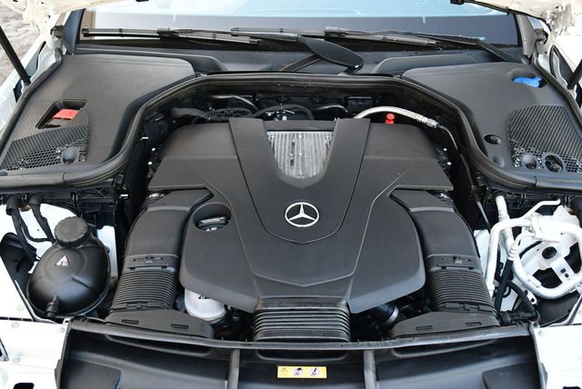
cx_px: 291
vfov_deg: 33.5
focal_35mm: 40
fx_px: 647
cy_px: 194
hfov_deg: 48.4
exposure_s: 1/250
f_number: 3.8
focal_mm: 20
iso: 720
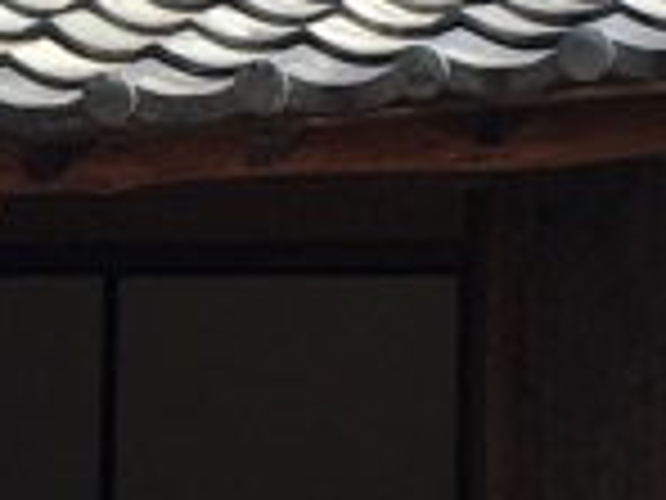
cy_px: 225
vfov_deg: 7.4
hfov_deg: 9.8
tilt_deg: +2.4
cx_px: -18
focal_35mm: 200
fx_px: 3848
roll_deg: -0.8
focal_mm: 4.15
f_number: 2.2
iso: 25
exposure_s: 1/785
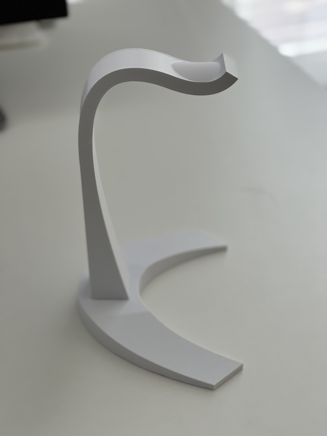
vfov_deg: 25.3
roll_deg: -1.4
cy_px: 218
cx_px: 164
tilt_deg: -33.4
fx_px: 970
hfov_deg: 19.1
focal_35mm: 77
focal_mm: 9
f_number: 2.8
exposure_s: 1/121
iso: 125
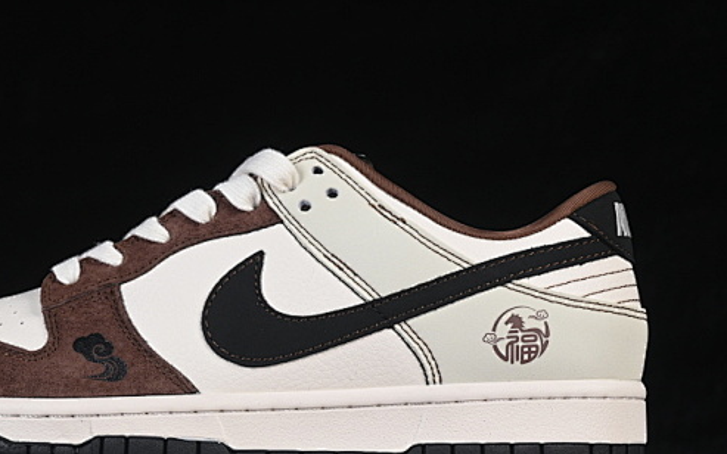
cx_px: 254
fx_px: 2457
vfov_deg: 10.6
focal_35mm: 124
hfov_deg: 16.8
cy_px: 226
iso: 160
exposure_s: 1/80
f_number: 8
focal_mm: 50
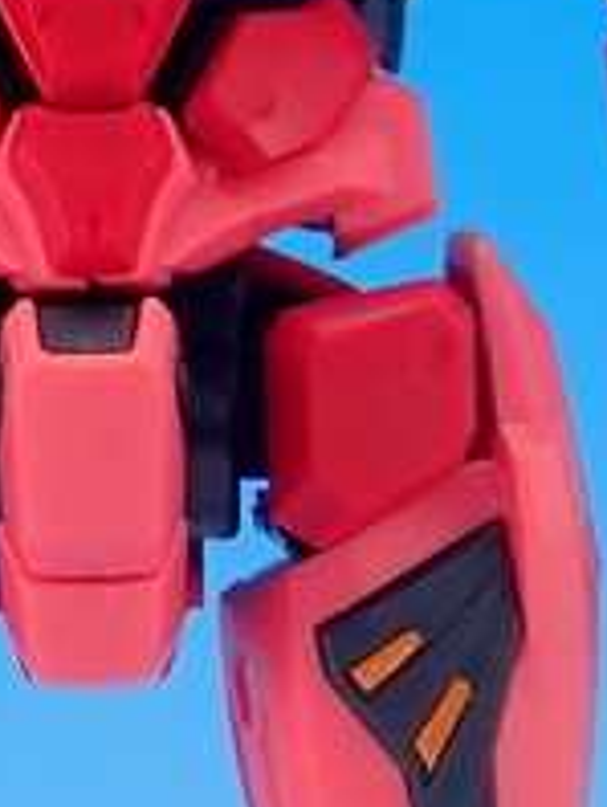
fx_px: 9892
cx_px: 106
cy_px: 721
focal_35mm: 424
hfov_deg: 3.5
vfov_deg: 4.7
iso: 100
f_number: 4.3
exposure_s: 1/20
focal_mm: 14.62
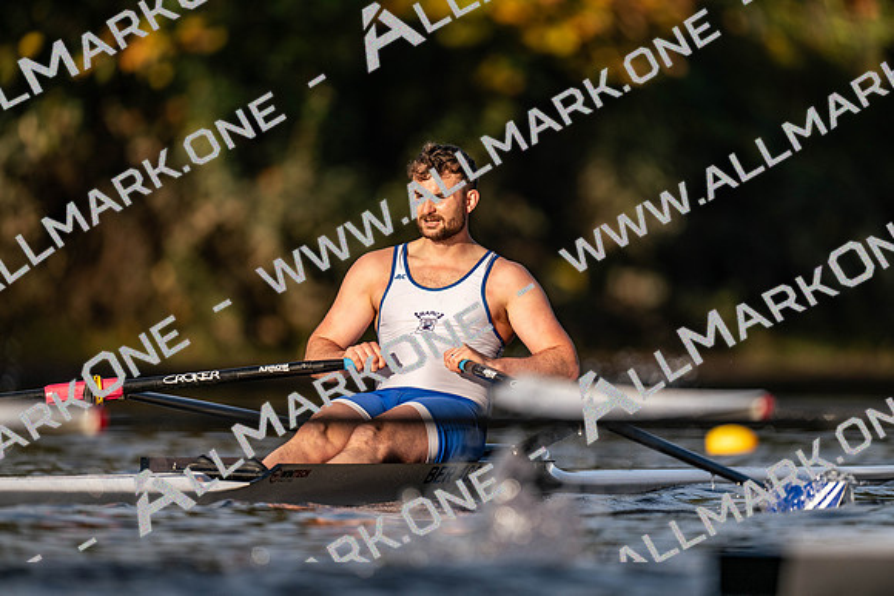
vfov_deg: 2.3
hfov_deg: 3.4
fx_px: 14903
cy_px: 298
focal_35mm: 600
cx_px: 447
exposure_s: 1/2500
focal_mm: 600
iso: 360
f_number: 4
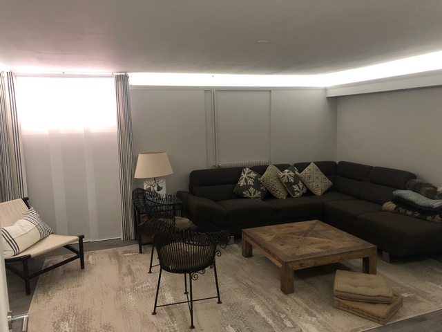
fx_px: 358
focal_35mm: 28
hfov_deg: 63.4
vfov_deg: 49.7
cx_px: 221
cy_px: 166
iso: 100
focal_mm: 3.99
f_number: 1.8
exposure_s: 1/13
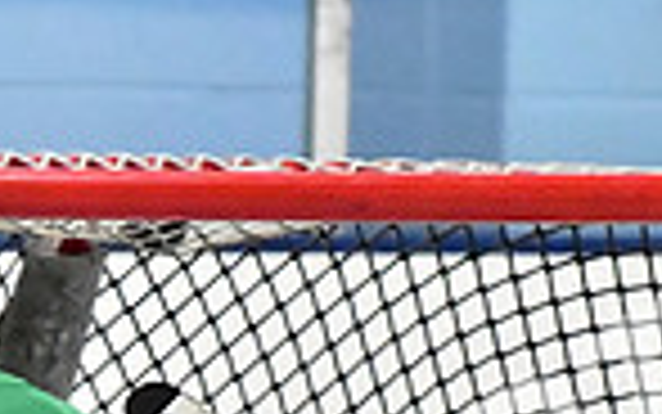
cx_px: -144
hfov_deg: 1.8
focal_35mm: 1150
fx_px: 20756
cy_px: 785
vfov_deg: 1.1
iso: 8000
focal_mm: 190
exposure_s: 1/1600
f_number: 2.8
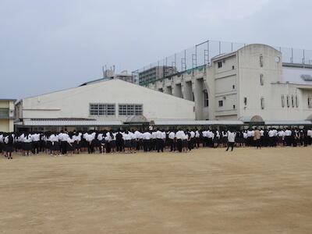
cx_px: 156
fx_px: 406
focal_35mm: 45
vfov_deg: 32.2
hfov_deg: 42.1
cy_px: 117
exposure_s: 1/1250
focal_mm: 8.1
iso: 100
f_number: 4
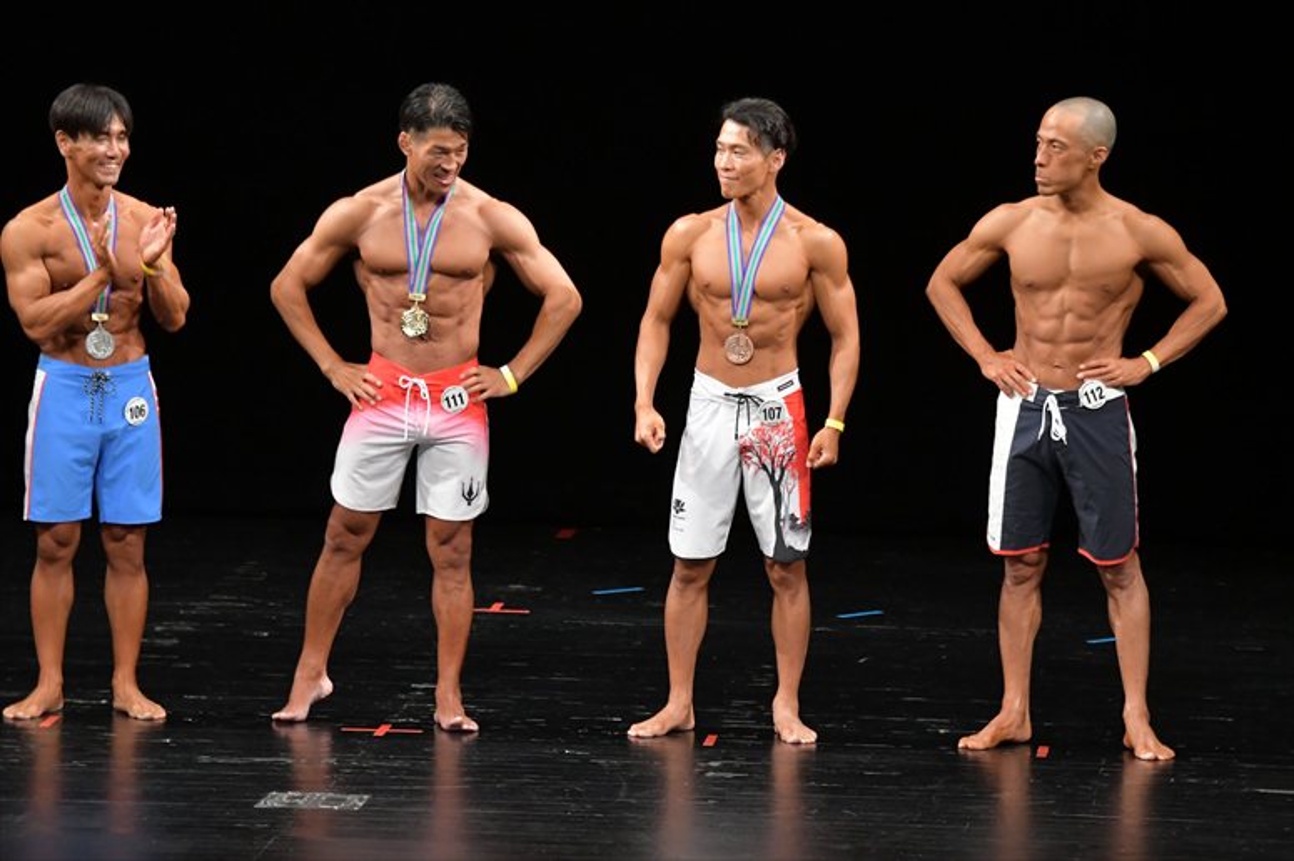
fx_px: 8623
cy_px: 430
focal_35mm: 240
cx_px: 647
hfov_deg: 8.6
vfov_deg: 5.7
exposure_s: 1/400
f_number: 5.6
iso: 3200
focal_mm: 160
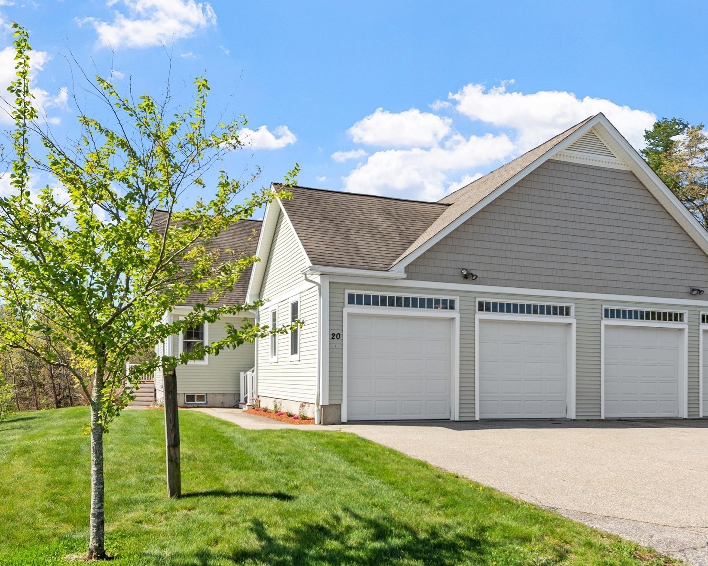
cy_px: 293
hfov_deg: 62.2
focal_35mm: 28
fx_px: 587
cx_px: 357
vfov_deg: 51.5
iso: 100
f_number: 8
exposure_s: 1/250
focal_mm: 16
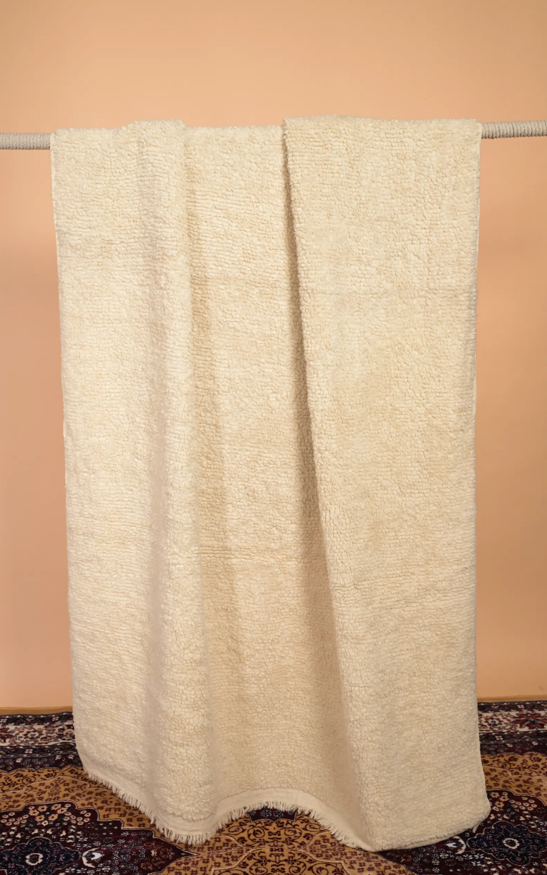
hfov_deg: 29.2
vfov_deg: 45.3
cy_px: 437
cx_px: 272
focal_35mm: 44
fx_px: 1050
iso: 250
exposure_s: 1/200
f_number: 6.3
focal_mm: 43
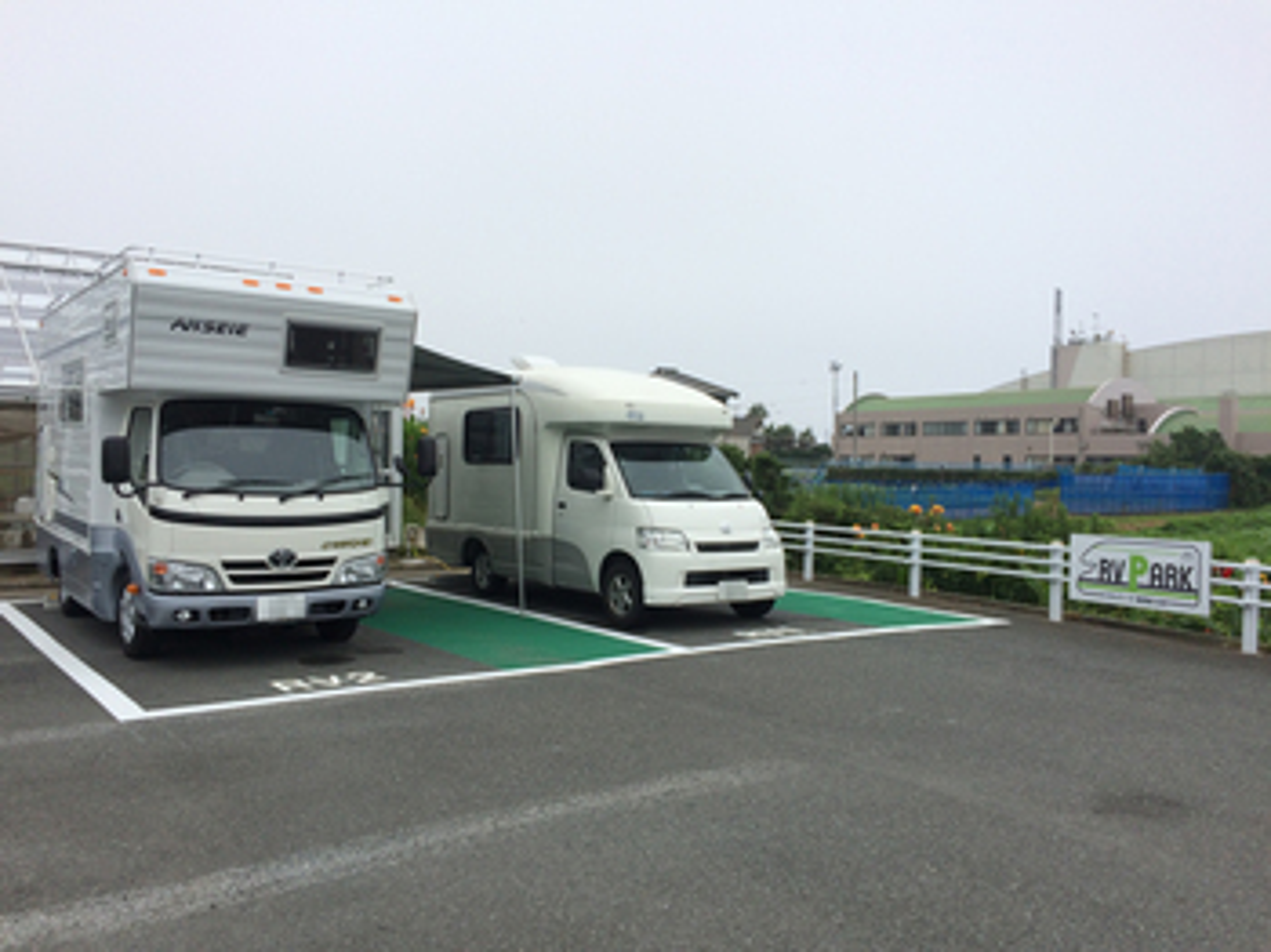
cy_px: 476
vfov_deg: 48.2
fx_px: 1064
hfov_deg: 61.7
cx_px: 636
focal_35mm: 29
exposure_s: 1/1244
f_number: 2.2
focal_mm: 4.15
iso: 32
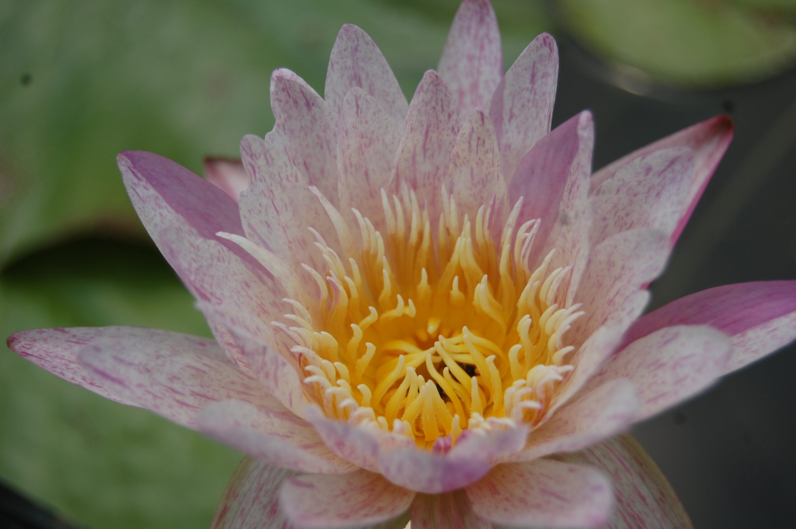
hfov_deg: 24.6
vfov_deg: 16.5
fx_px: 1822
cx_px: 398
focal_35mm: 82
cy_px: 264
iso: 200
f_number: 5.6
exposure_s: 1/1000
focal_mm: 55
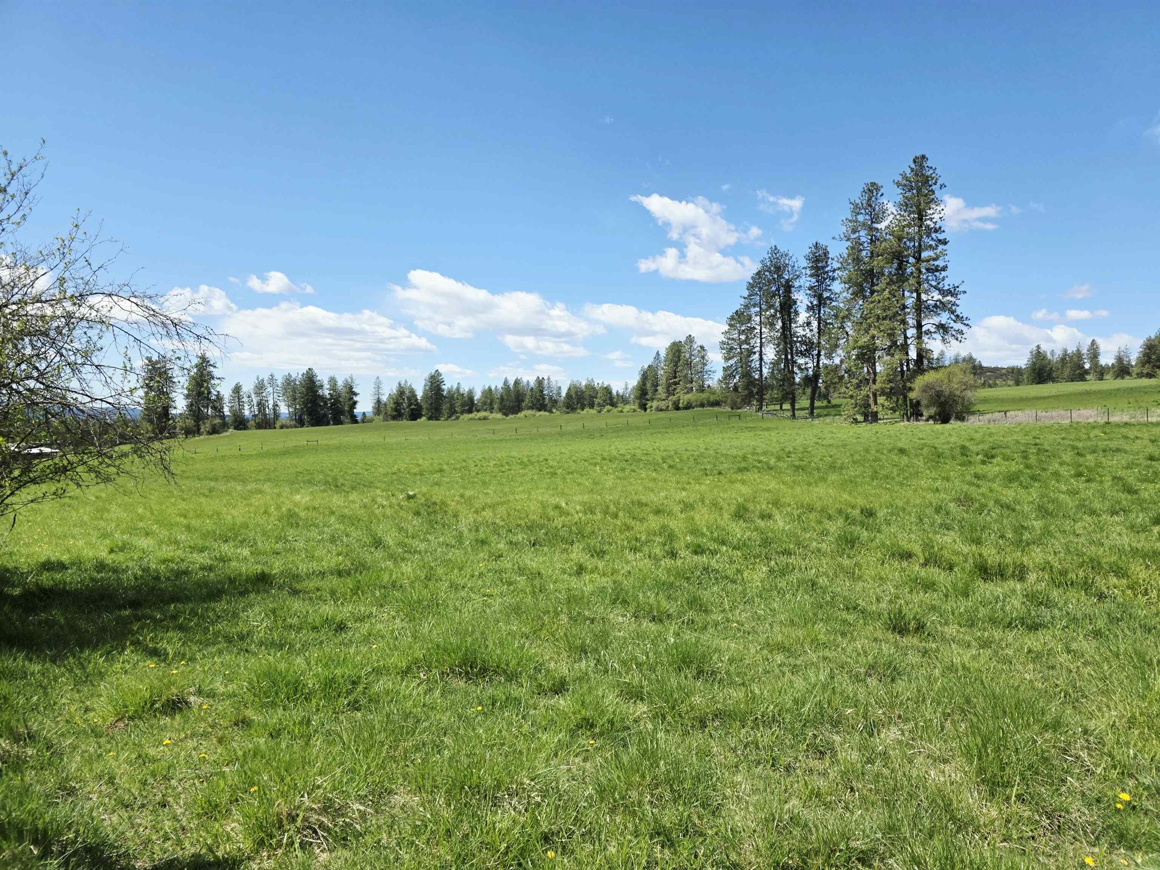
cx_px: 580
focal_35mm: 23
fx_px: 771
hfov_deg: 73.9
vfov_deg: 58.9
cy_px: 435
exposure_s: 1/10000
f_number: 1.7
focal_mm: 6.3
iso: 80
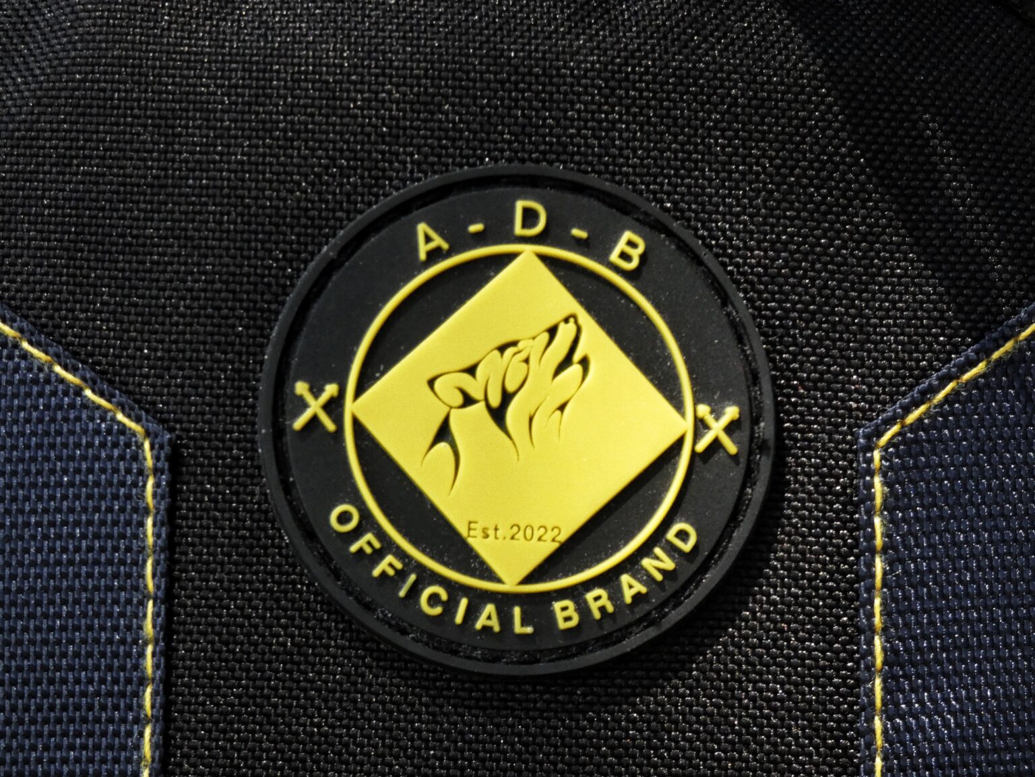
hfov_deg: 20.0
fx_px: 2930
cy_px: 388
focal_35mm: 98
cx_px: 518
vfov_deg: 15.1
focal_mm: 17.5
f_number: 7.1
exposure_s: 1/160
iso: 400
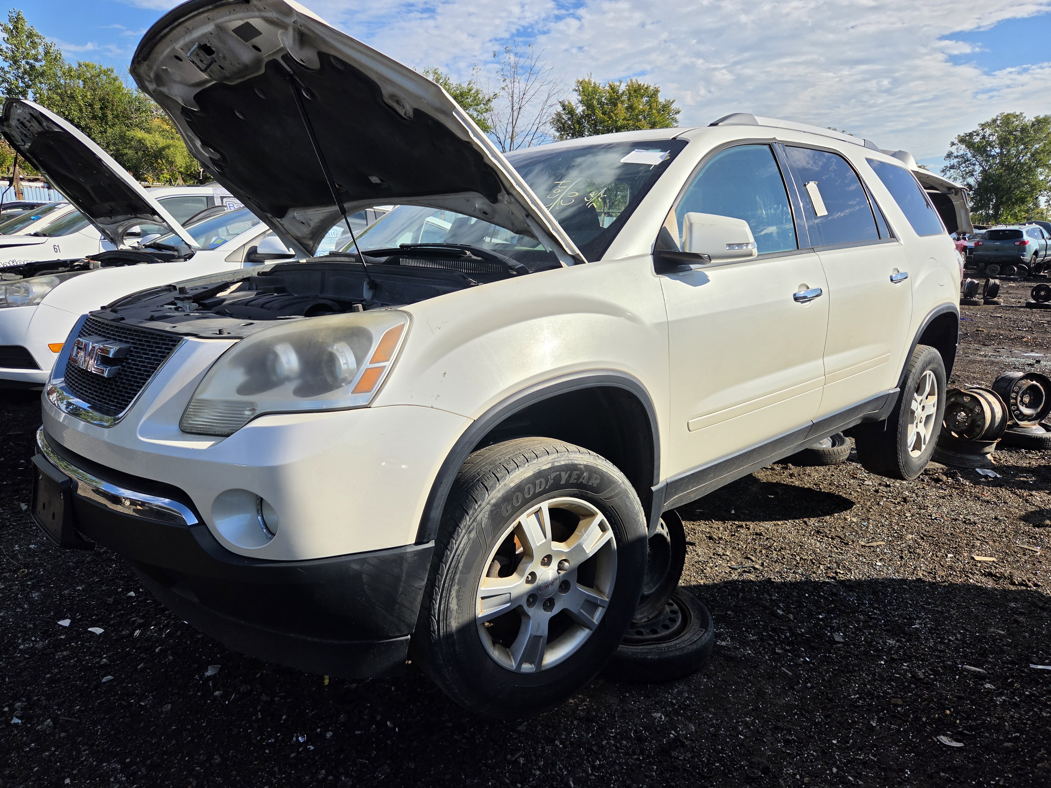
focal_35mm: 23
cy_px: 394
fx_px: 698
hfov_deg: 73.9
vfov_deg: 58.9
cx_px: 526
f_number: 1.8
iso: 64
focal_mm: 5.4
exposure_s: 1/7887
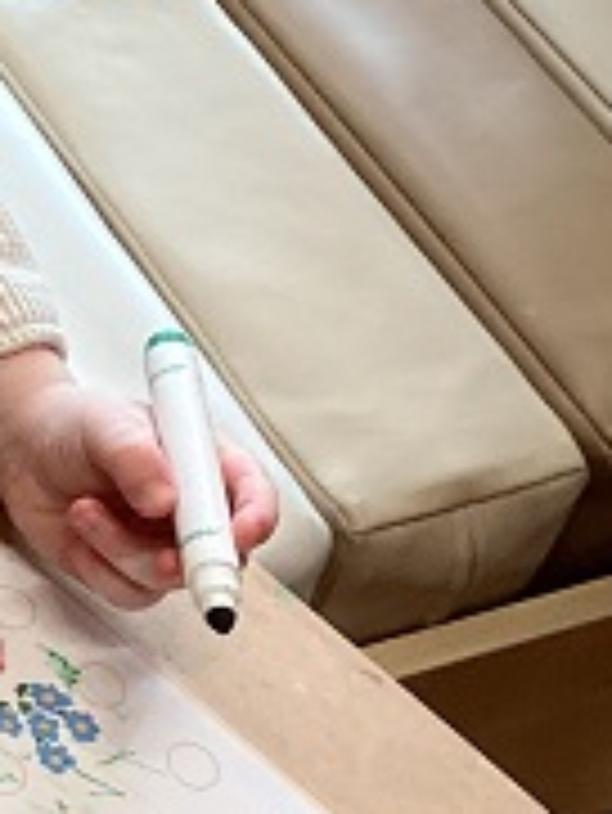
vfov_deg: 17.2
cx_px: -482
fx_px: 2684
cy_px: 288
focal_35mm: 114
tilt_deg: -46.2
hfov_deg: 12.0
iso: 100
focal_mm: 3.3
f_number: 2.4
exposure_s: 1/50
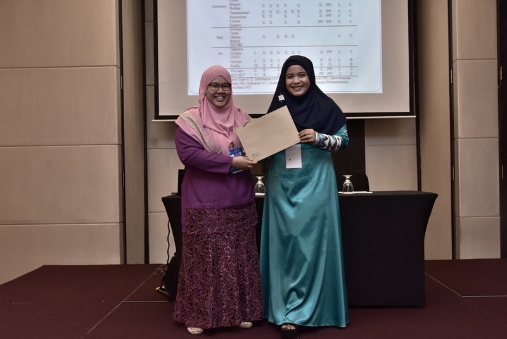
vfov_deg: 31.9
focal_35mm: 42
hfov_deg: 46.4
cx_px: 254
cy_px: 170
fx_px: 592
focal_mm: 28
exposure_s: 1/50
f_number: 6.3
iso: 1000
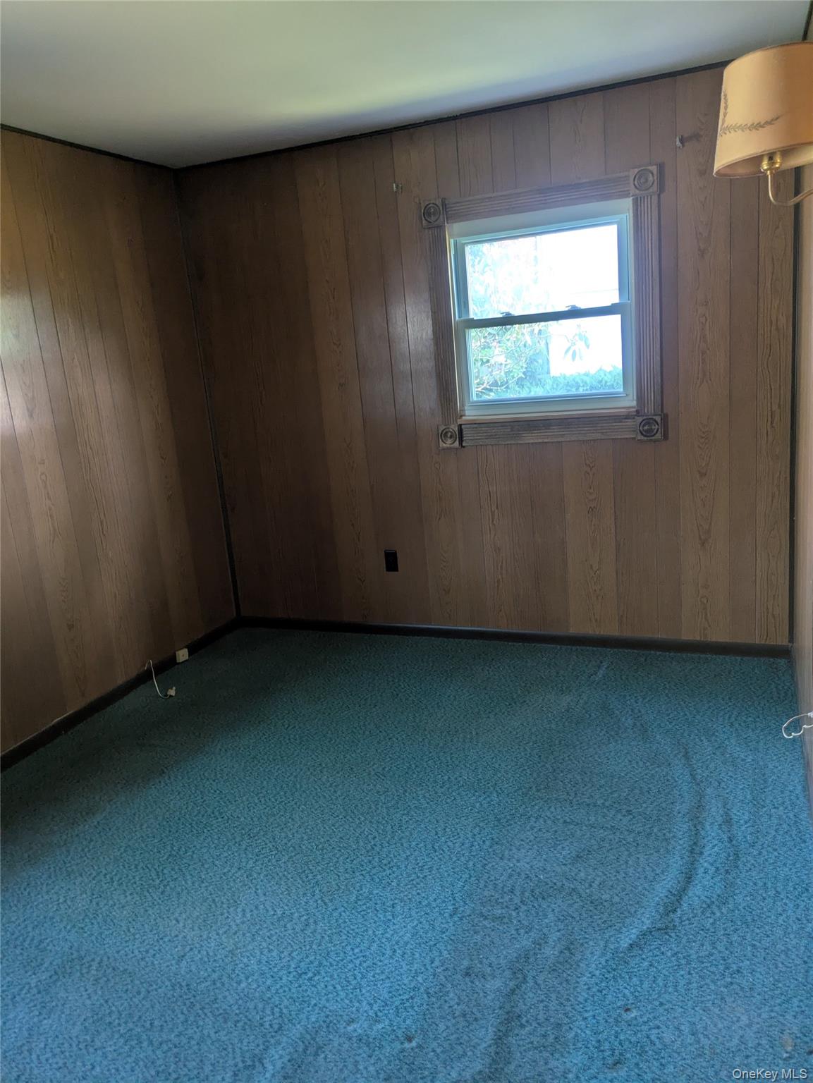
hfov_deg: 54.9
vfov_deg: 69.4
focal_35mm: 25
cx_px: 406
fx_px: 782
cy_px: 542
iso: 78
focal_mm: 5.43
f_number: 1.89
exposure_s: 1/30
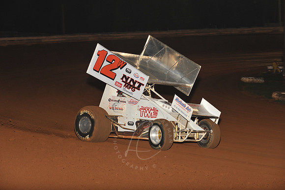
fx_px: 831
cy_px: 95
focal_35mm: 105
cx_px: 142
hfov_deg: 19.5
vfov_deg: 13.0
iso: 800
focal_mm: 105
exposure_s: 1/320
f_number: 6.3
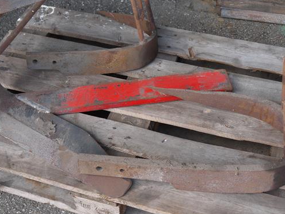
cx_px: 133
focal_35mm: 62
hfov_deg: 31.2
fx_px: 511
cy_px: 103
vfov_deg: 23.7
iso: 100
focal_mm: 24
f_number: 5
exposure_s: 1/100
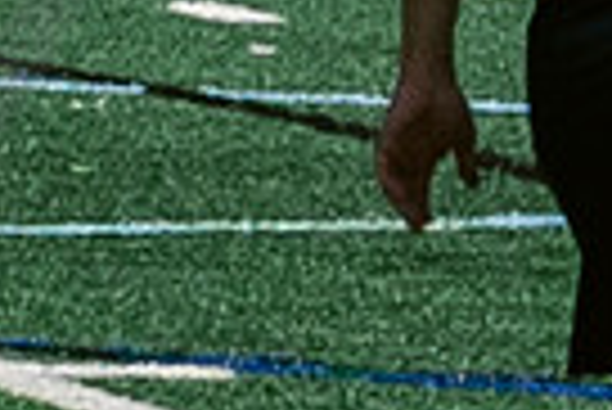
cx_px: 355
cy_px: -463
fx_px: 26395
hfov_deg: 1.3
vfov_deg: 0.9
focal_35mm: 1551
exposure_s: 1/4000
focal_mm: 53
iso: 640
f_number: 5.6
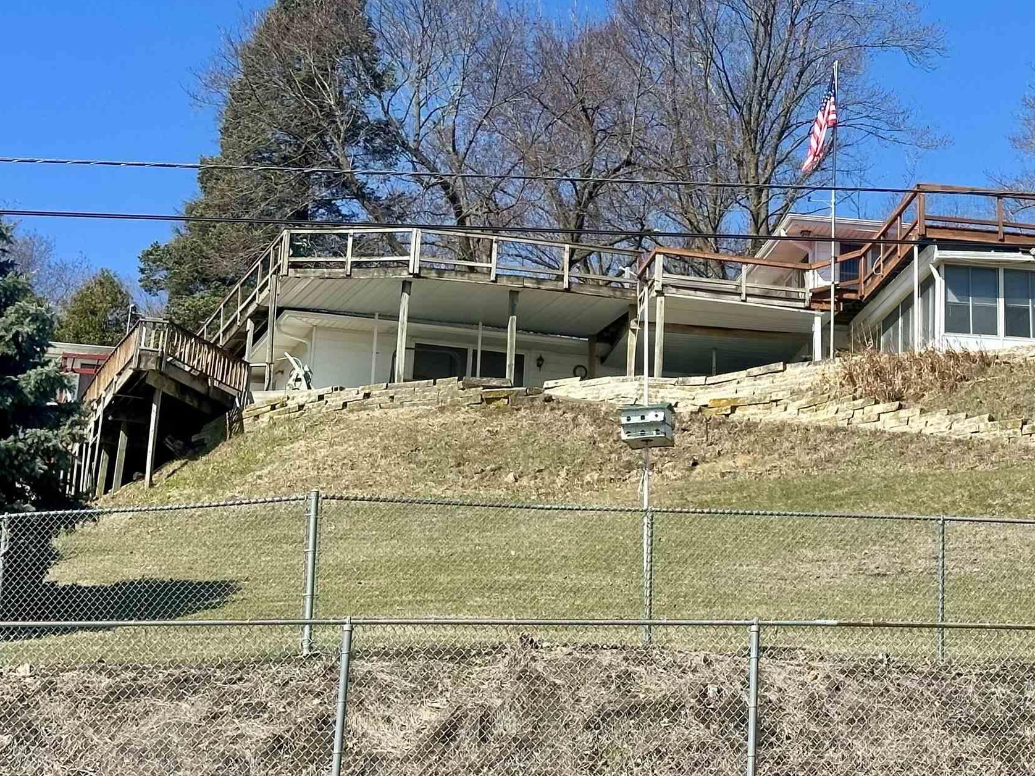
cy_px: 105
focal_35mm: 88
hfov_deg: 21.9
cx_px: 886
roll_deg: -0.8
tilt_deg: +21.1
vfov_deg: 16.6
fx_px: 2631
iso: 64
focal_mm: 6.86
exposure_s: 1/3472
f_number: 1.78
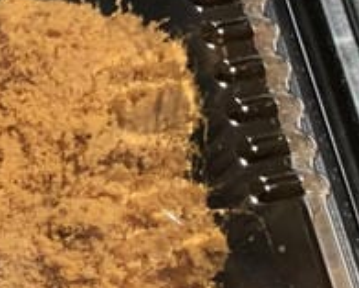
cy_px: 360
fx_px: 1648
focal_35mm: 155
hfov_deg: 11.3
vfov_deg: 9.8
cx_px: -357
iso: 250
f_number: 1.8
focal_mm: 4.25
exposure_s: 1/40
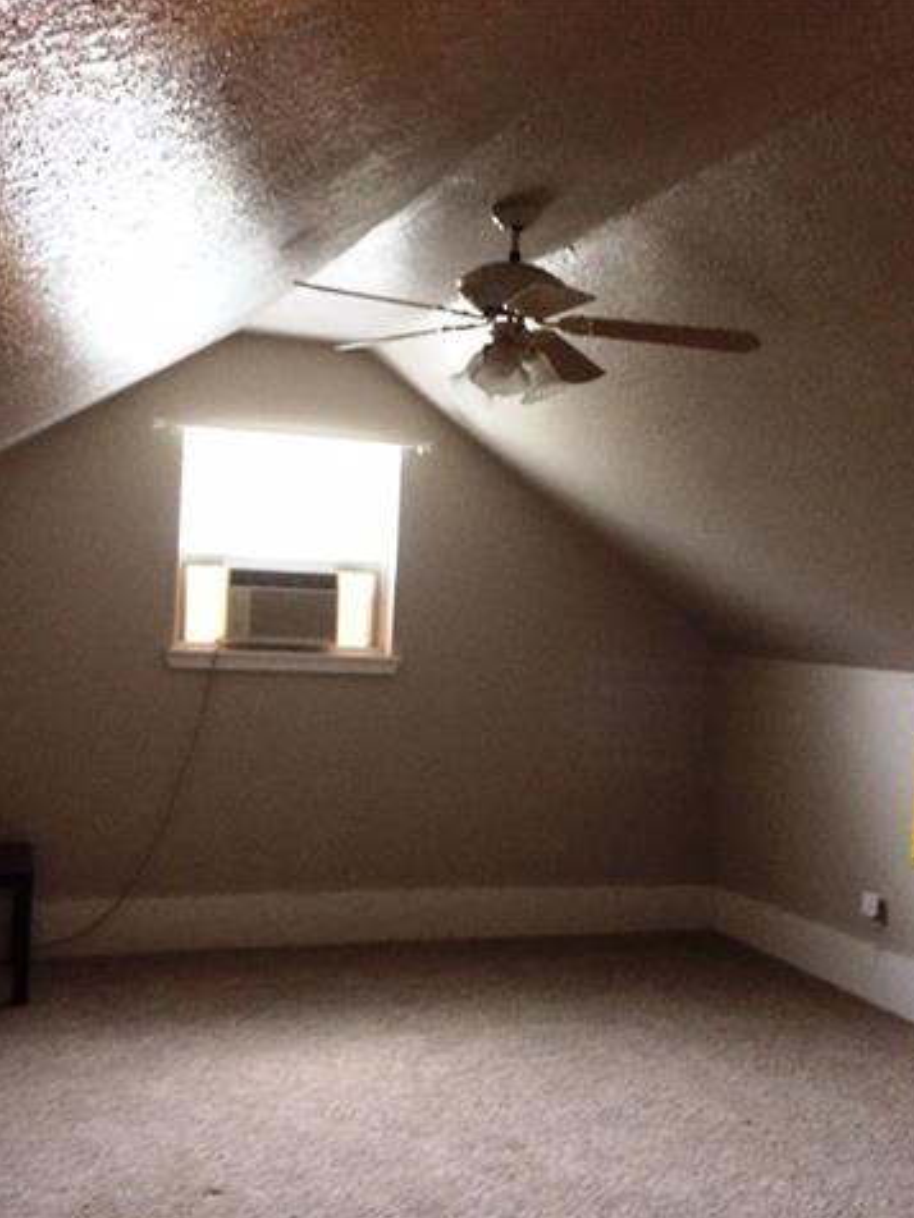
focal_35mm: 39
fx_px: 1373
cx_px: 481
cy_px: 609
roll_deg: -2.8
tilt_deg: +0.1
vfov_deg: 47.9
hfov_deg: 36.8
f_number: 2.2
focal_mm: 4.15
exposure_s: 1/15
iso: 320
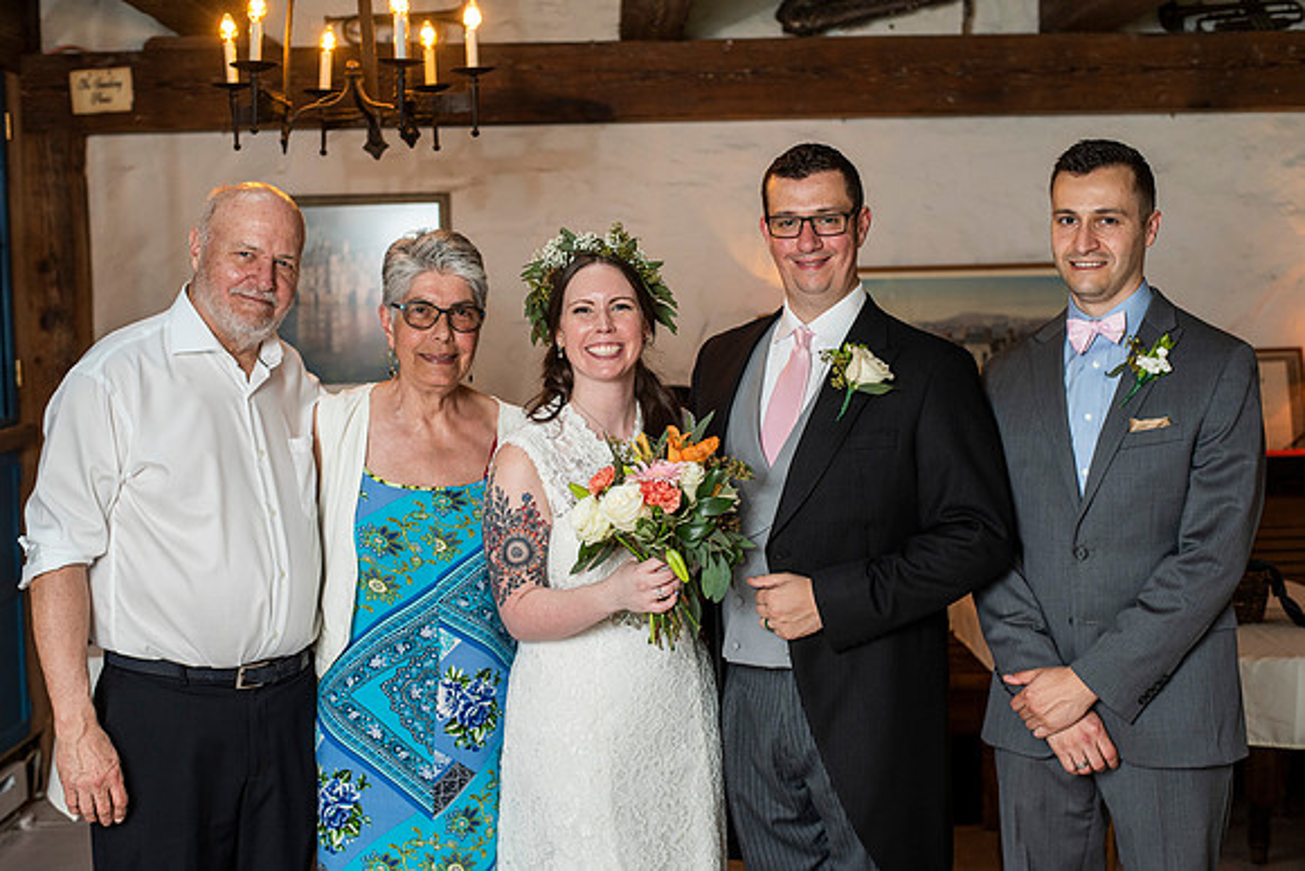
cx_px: 652
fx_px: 1813
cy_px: 436
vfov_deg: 27.0
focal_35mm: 50
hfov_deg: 39.6
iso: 500
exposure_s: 1/80
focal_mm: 50
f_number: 3.5
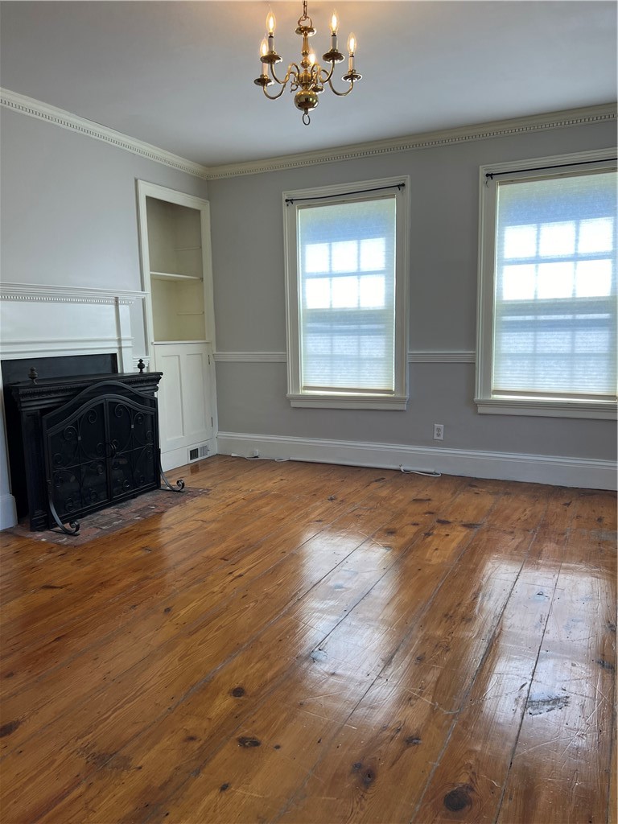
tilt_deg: -7.6
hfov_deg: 53.1
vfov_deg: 67.3
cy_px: 412
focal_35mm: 26
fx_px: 619
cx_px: 309
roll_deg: +1.3
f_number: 1.5
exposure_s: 1/166
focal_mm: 5.7
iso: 40
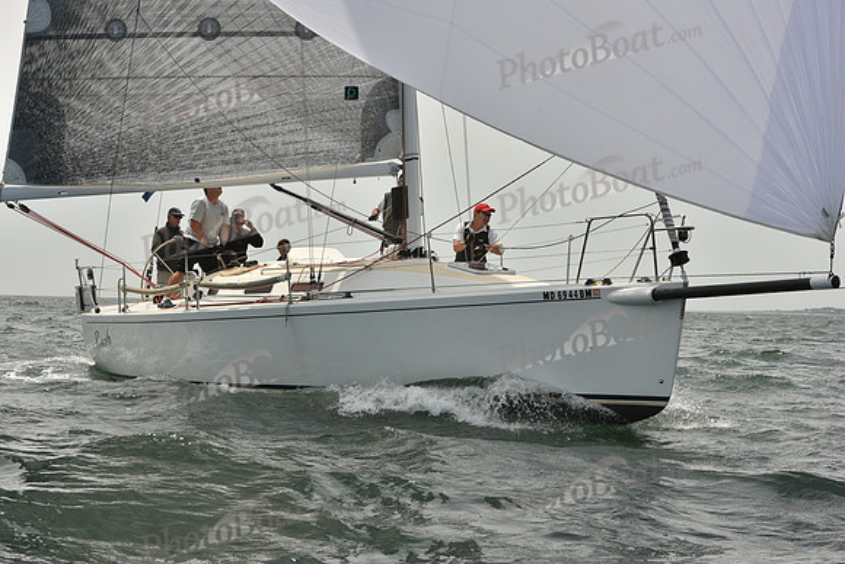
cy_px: 282
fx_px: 1643
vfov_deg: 19.5
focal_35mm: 70
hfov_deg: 28.8
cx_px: 422
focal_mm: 70
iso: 400
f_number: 10
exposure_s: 1/1600
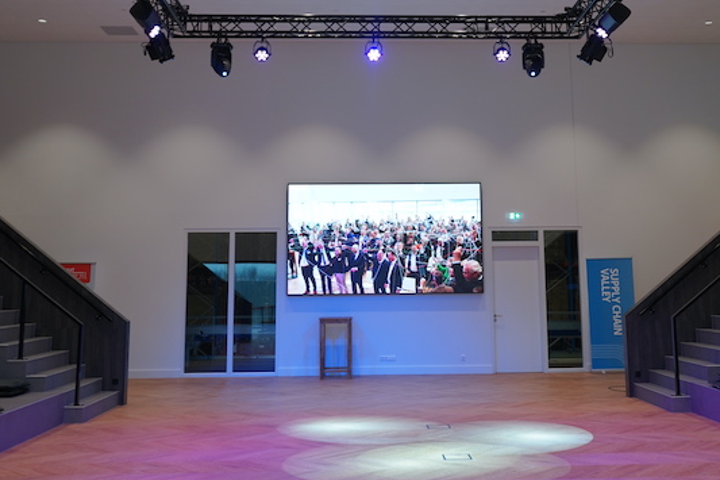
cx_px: 403
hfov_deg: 46.3
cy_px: 137
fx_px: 840
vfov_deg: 31.5
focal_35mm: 42
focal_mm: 28
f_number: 4
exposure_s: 1/160
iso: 500
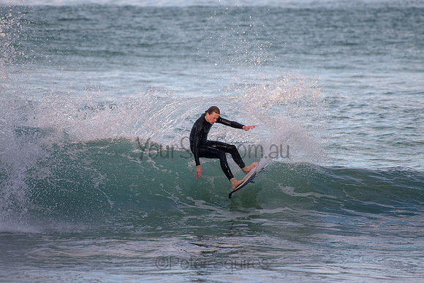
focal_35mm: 613
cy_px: 138
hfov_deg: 3.4
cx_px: 218
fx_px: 7224
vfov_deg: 2.2
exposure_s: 1/2000
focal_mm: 500
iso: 450
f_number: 5.6
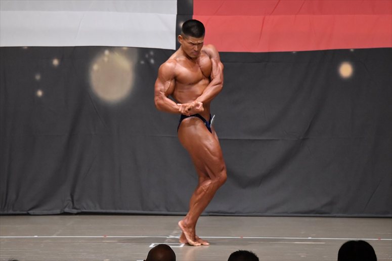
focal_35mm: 225
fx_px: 2449
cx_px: 196
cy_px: 130
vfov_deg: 6.1
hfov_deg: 9.2
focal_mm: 150
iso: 6400
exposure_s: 1/400
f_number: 5.6
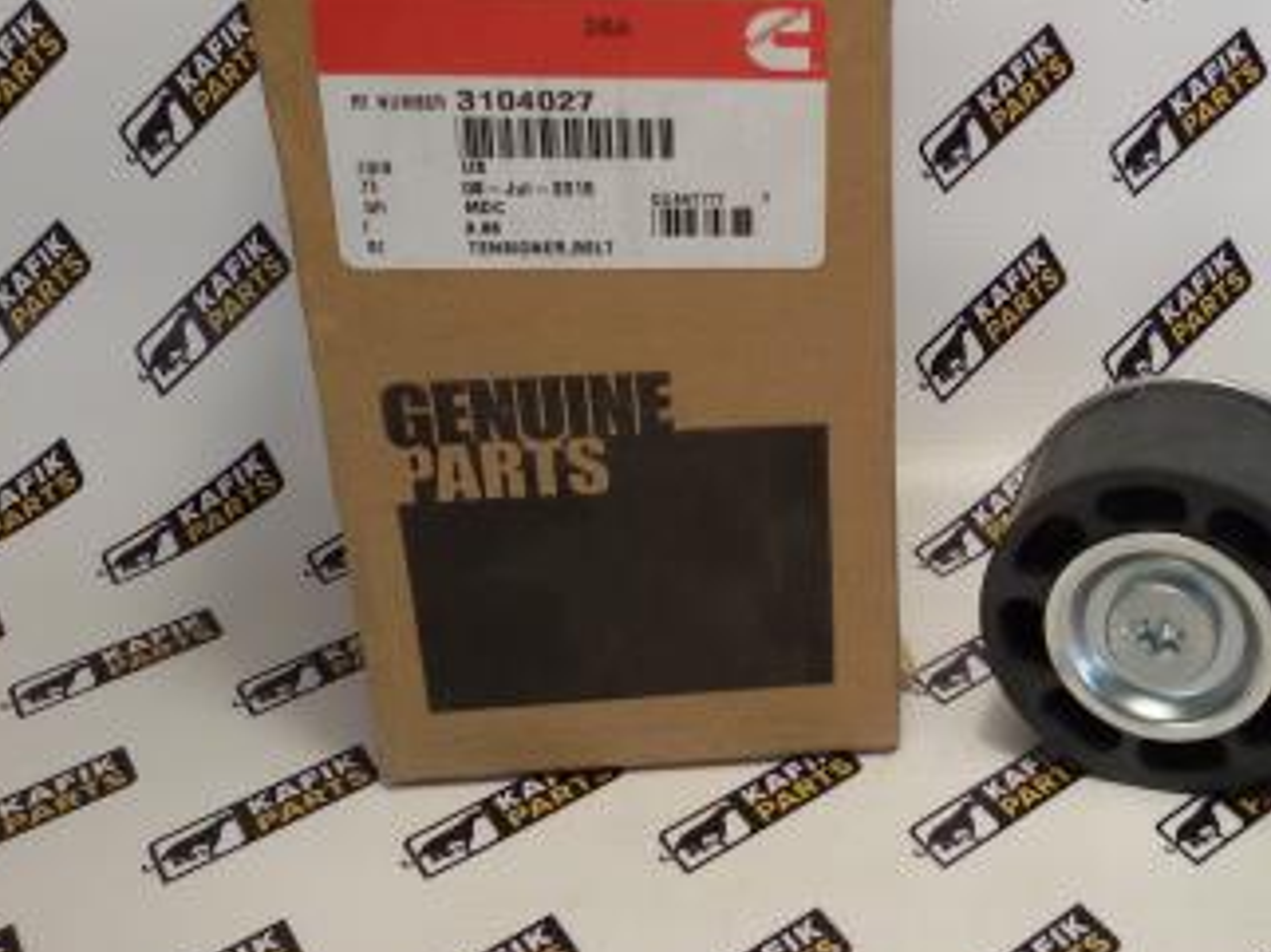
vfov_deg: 27.9
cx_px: 1014
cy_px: 350
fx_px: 1908
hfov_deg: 35.7
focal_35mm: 52
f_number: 2.4
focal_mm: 2.93
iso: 40
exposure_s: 1/33
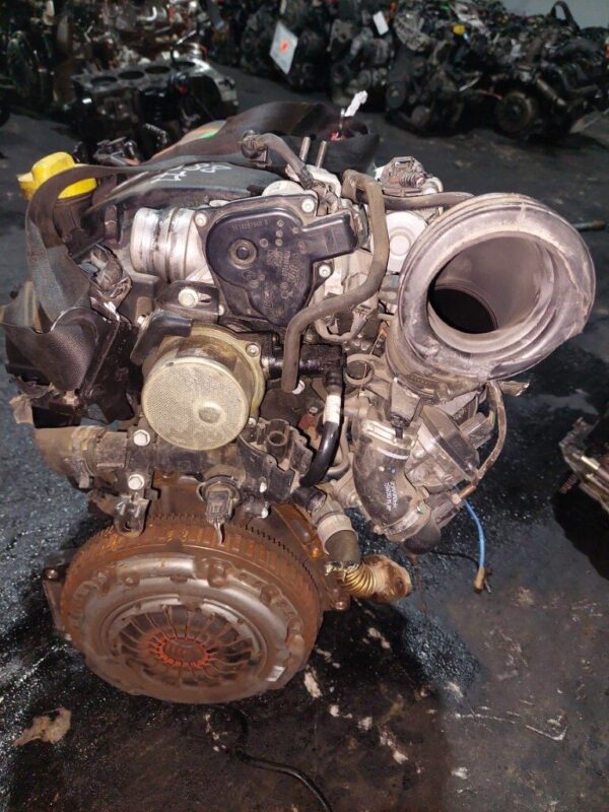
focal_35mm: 25
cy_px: 406
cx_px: 304
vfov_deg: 69.4
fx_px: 586
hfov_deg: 54.9
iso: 320
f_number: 1.8
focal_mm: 5.23
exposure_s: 1/50
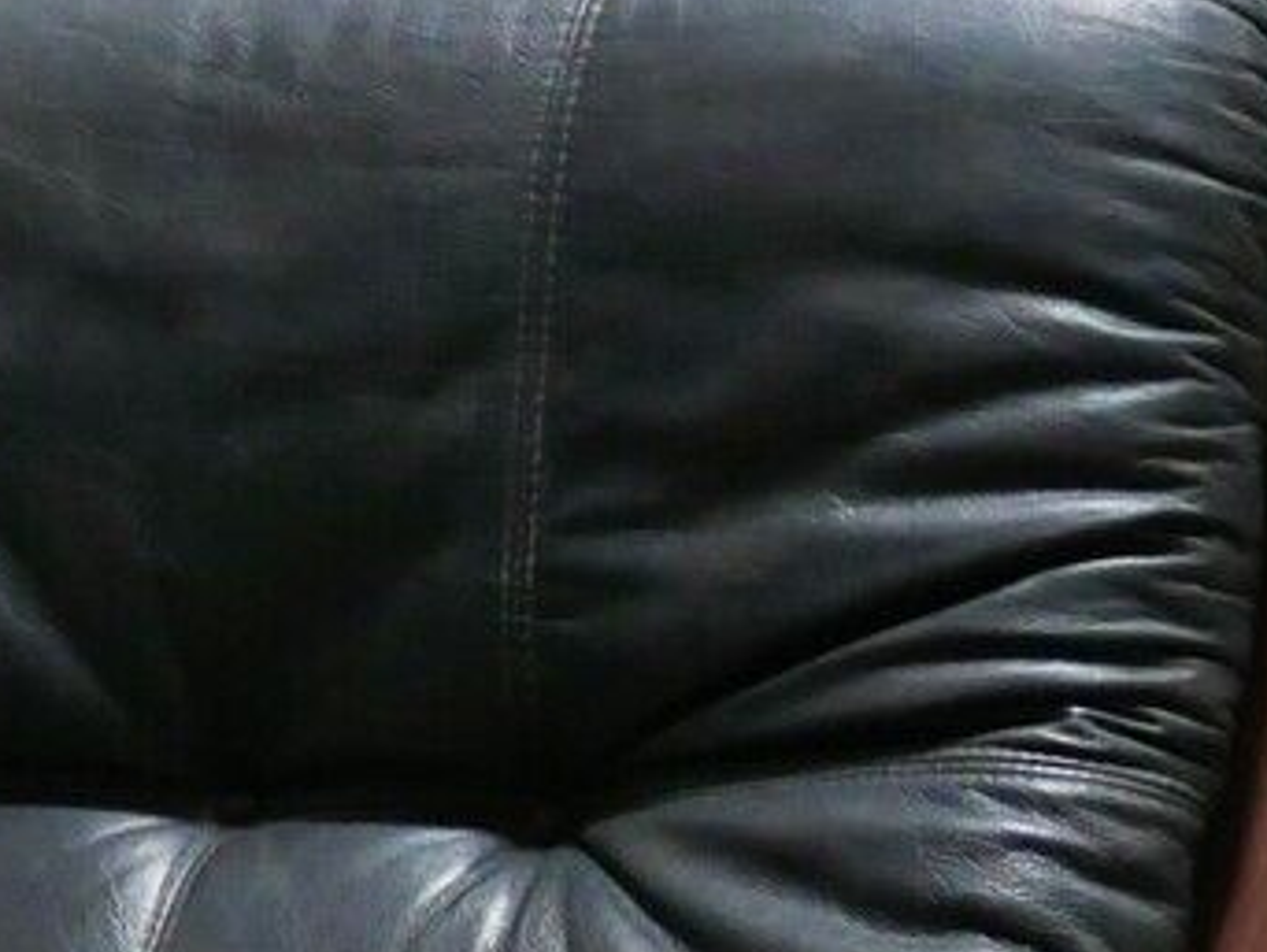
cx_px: -967
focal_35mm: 234
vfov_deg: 6.2
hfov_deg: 8.2
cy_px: 1611
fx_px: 8571
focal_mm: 20
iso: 1600
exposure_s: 1/60
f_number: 1.7
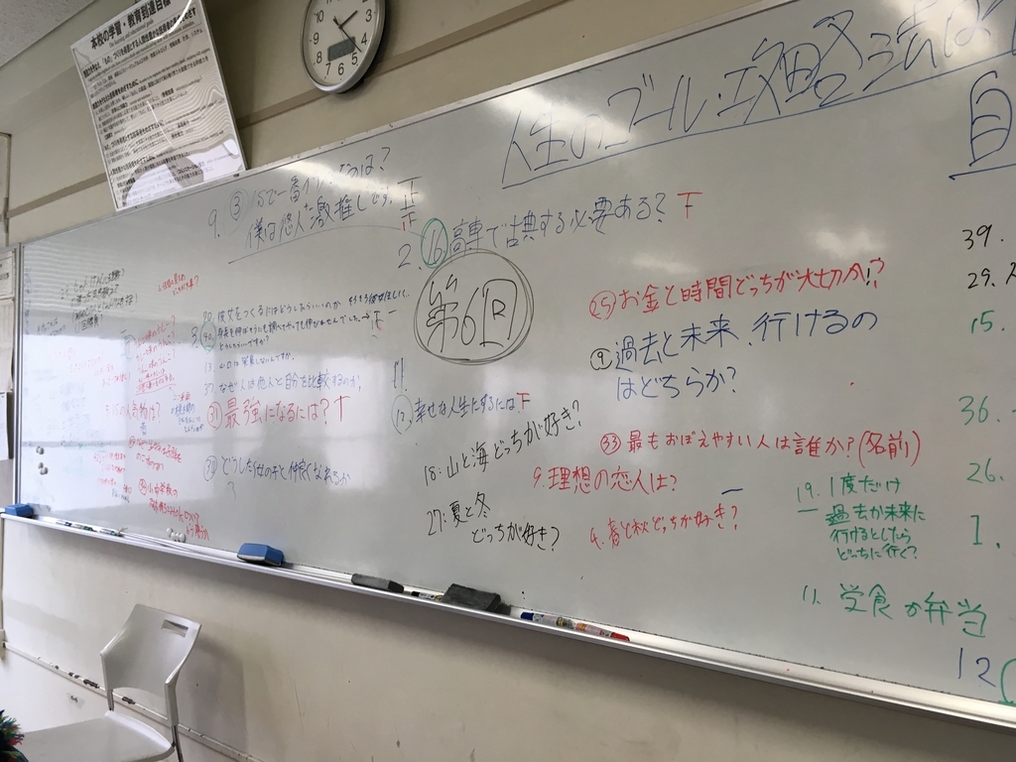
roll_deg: -0.5
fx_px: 851
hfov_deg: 61.7
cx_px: 508
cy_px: 381
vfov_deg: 48.2
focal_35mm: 29
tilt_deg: +4.1
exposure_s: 1/40
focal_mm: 4.15
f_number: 2.2
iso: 32
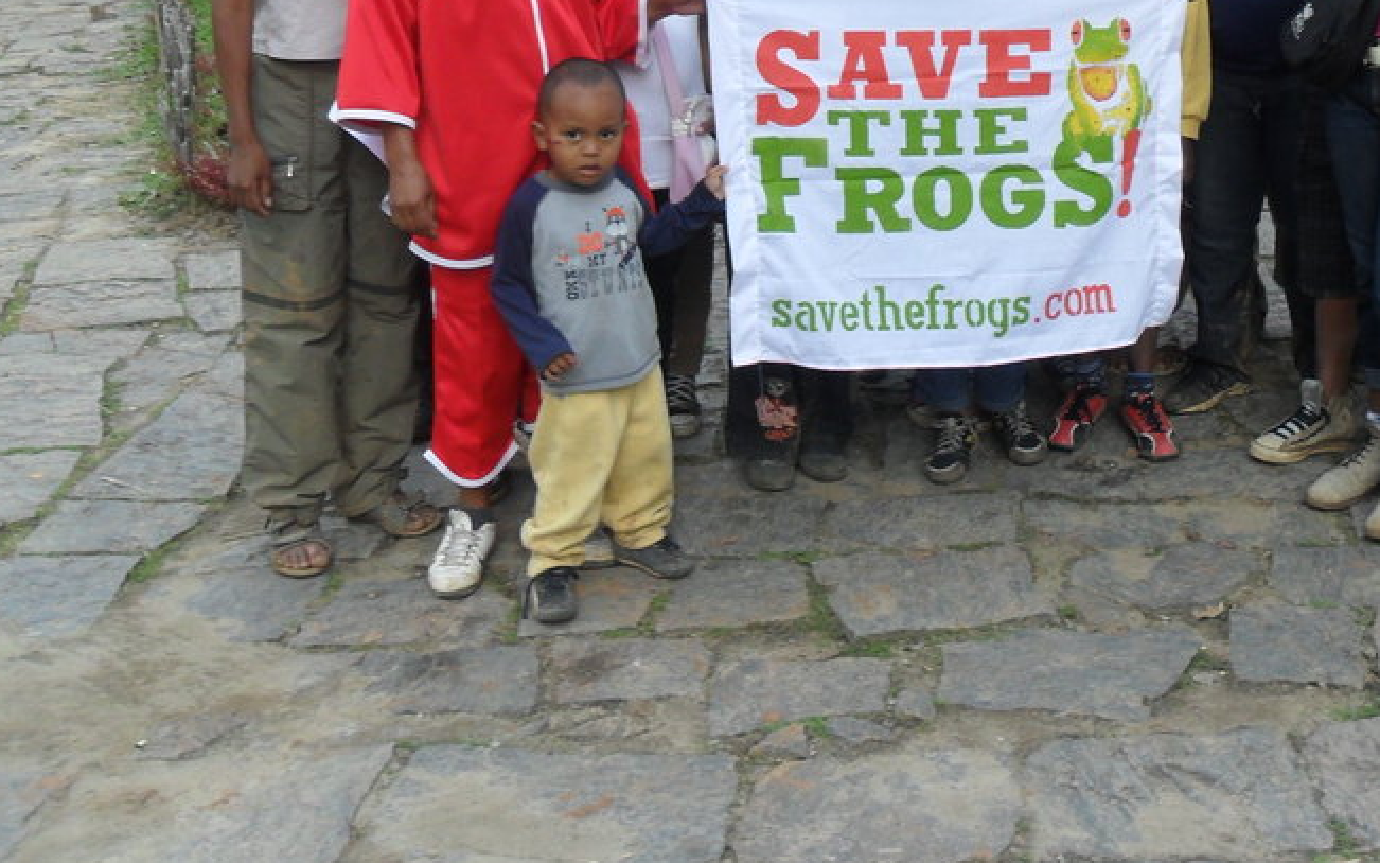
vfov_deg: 27.7
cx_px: 1060
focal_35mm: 45
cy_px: 110
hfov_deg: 42.8
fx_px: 1693
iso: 100
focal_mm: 4.9
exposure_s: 1/125
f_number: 3.5
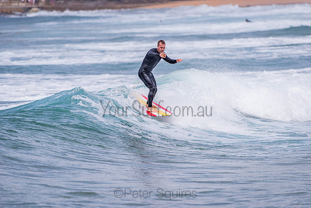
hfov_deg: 4.1
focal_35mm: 500
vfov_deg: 2.8
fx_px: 4320
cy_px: 104
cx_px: 156
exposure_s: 1/1250
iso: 360
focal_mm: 500
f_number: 5.6
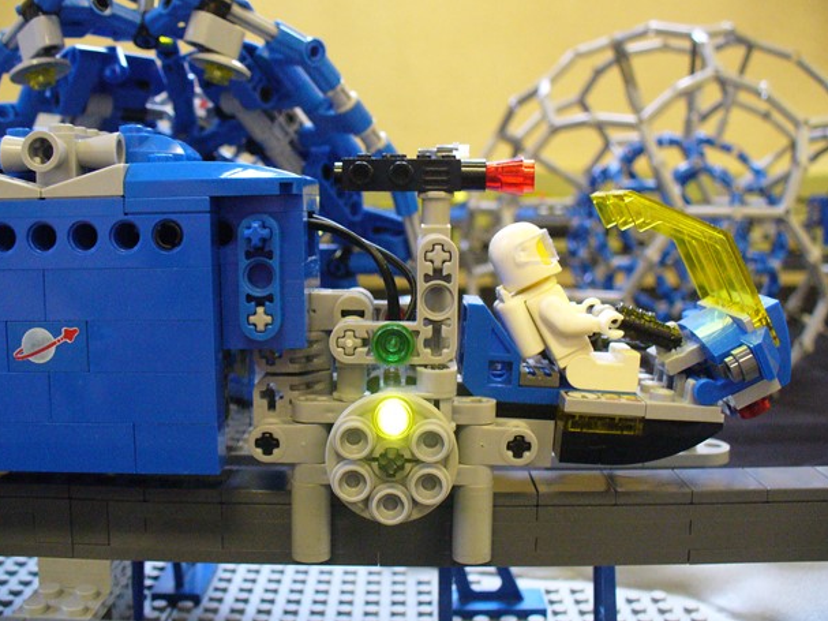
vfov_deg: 36.8
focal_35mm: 39
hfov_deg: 47.9
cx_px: 396
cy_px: 295
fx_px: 933
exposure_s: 1/25
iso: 400
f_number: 2.8
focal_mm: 6.1
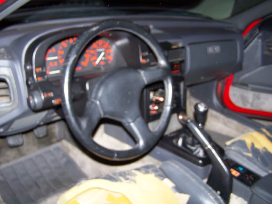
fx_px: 299
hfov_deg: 49.0
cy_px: 102
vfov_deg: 37.7
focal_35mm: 38
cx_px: 136
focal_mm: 6.3
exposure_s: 1/60
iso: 140
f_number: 2.8
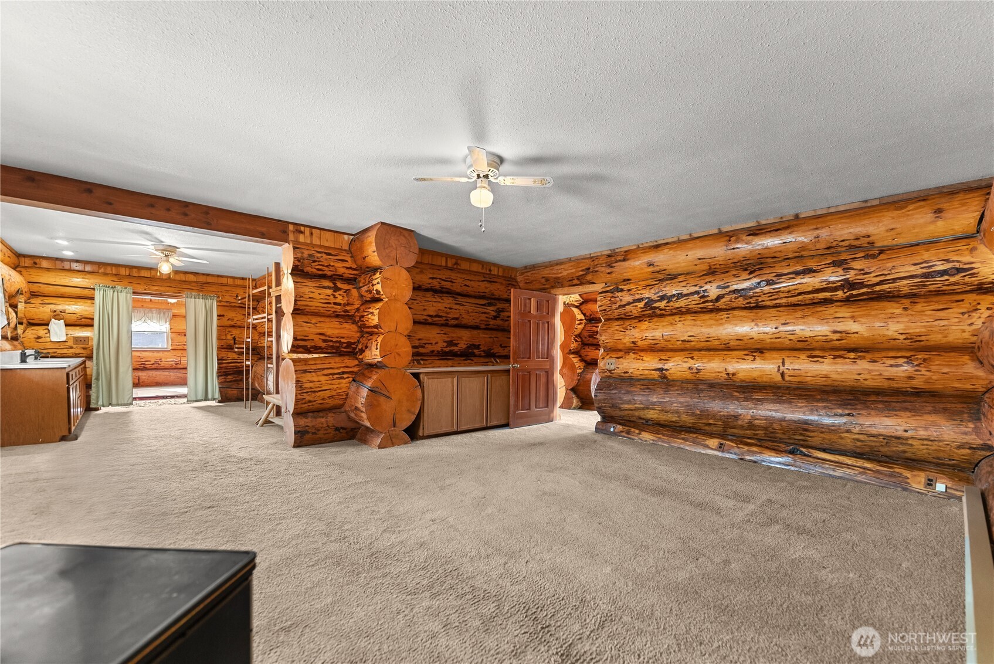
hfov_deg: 104.2
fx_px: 387
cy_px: 332
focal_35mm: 14
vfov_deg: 81.3
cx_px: 497
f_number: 2.8
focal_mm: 14
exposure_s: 1/6
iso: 400
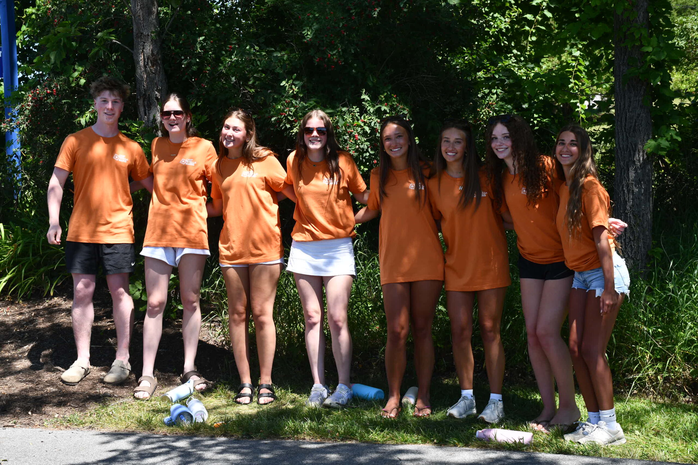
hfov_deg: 28.1
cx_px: 349
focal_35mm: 72
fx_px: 1396
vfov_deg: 18.9
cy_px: 232
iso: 200
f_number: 8
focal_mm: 48
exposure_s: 1/250
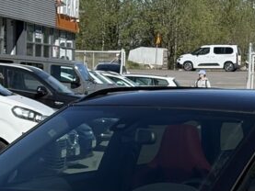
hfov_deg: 10.3
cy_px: 316
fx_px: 1415
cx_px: 162
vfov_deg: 7.6
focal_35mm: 192
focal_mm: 5.96
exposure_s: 1/3125
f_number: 1.6
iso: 50
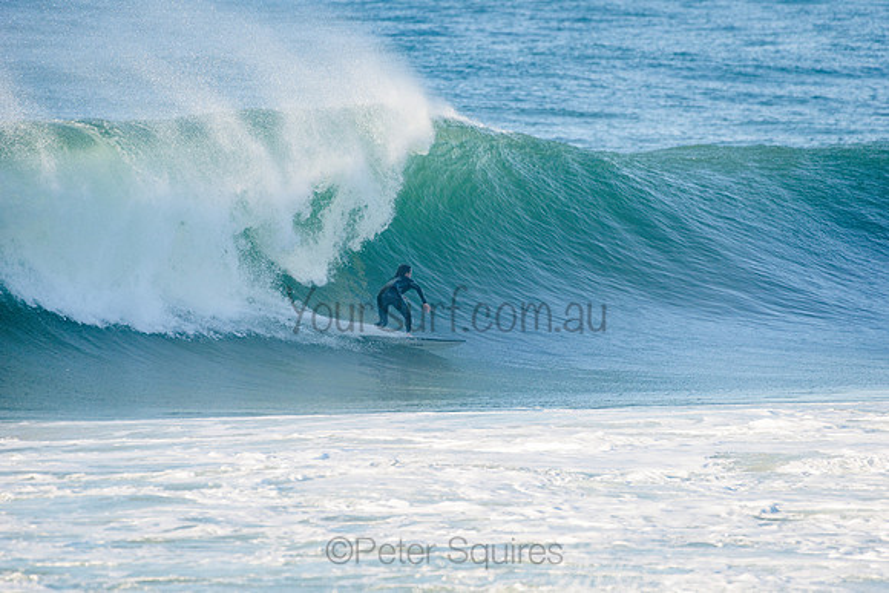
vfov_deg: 2.8
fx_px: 12350
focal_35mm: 500
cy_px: 296
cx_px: 444
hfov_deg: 4.1
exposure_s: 1/1600
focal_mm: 500
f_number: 5.6
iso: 320
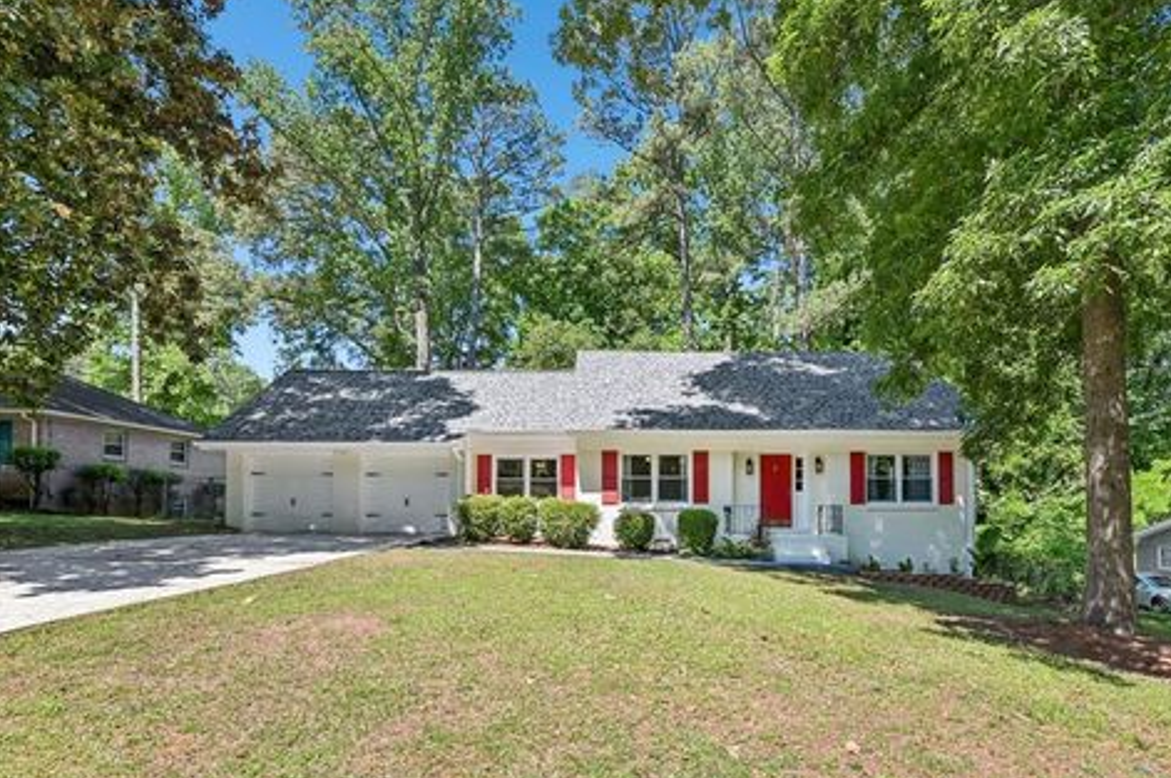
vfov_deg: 70.3
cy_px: 391
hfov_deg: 93.2
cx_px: 617
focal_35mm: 17
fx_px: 552
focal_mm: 16
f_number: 8
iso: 200
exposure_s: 1/400
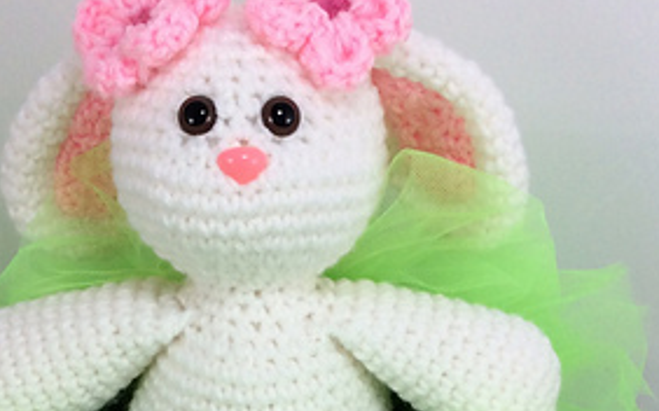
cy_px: 453
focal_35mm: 77
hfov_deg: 26.8
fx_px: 1382
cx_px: 262
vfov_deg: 16.4
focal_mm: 3.3
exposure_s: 1/120
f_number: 2.4
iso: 40
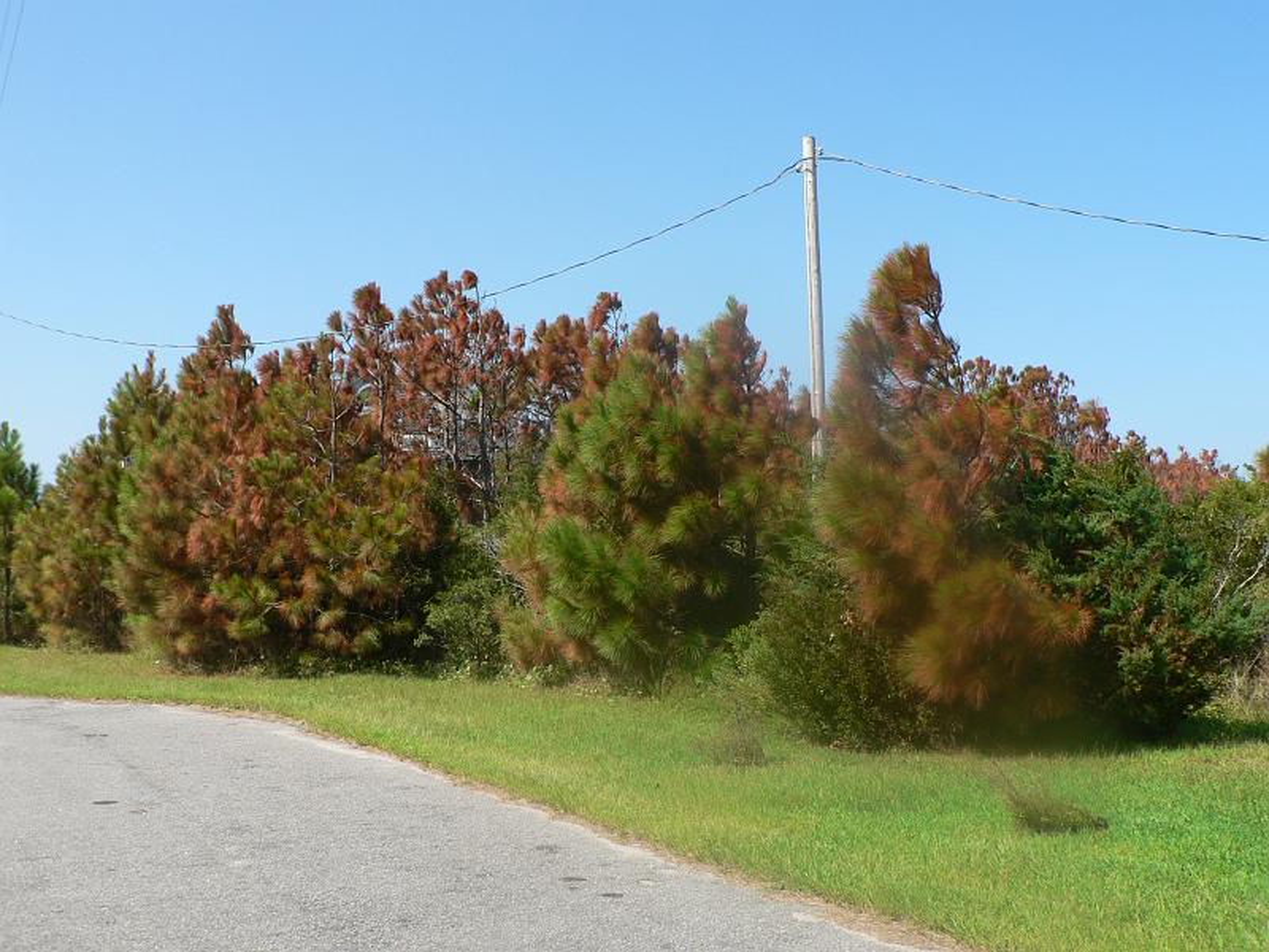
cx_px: 634
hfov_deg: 51.4
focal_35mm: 36
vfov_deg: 39.7
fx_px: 1320
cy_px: 476
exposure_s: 1/400
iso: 80
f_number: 4.5
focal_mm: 6
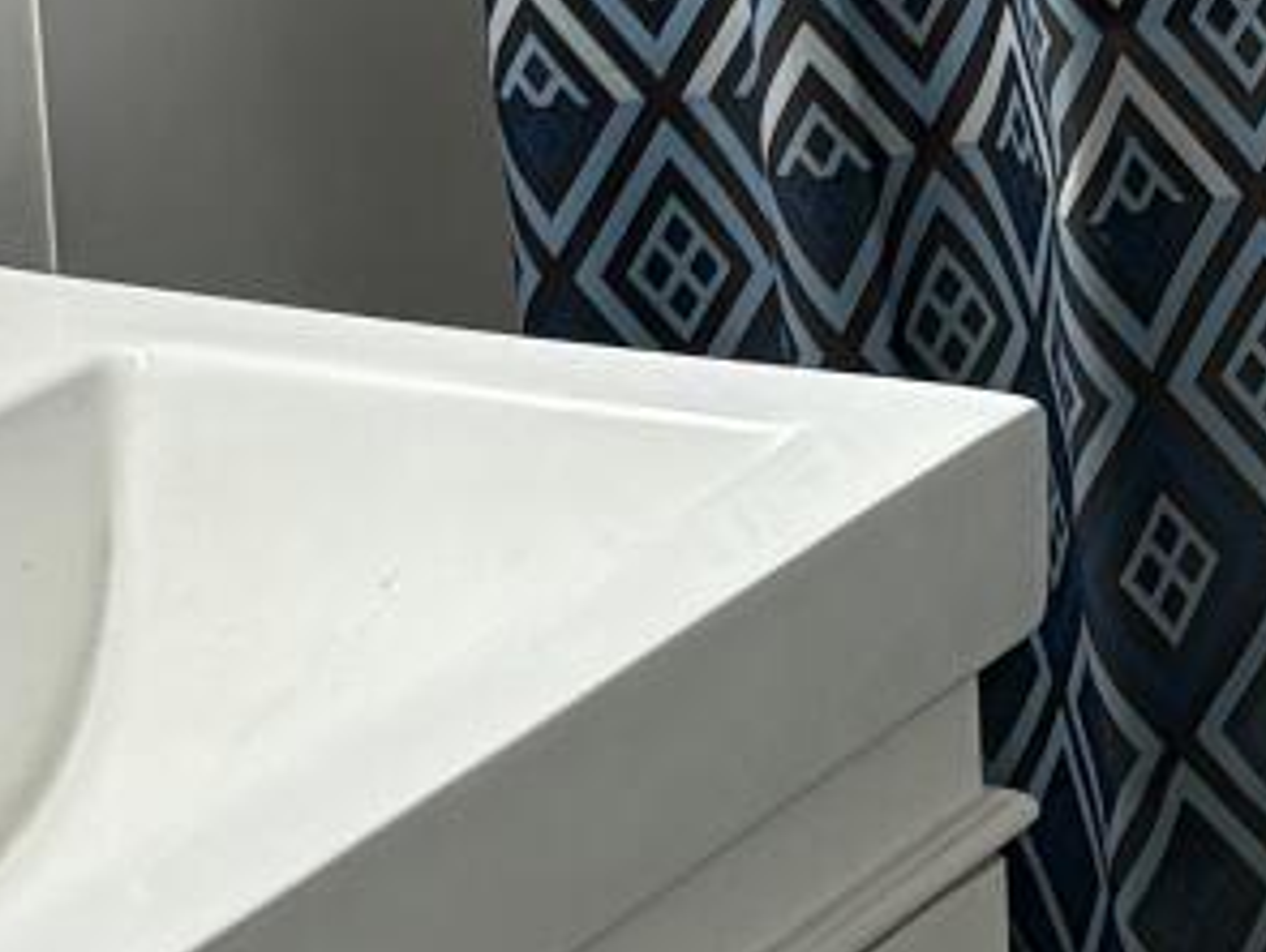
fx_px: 6445
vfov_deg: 8.4
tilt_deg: -14.1
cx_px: 1798
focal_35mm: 176
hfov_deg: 10.9
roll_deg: -1.2
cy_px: -69
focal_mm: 5.96
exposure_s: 1/60
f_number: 1.6
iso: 200
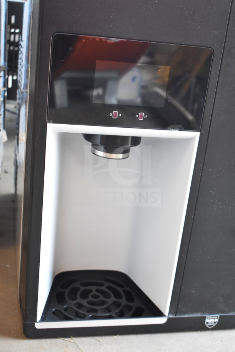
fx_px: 470
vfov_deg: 41.1
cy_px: 176
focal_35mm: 48
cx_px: 118
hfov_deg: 28.1
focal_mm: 32
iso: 2000
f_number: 4.5
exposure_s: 1/50
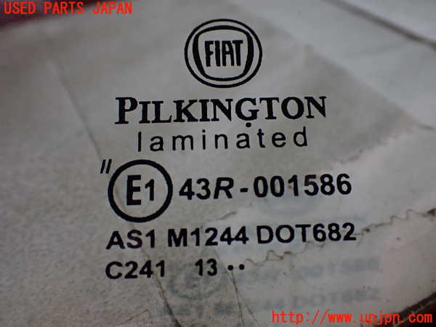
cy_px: 164
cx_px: 218
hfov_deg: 49.0
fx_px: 479
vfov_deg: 37.7
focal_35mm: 38
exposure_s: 1/160
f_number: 2.7
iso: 320
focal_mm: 6.83
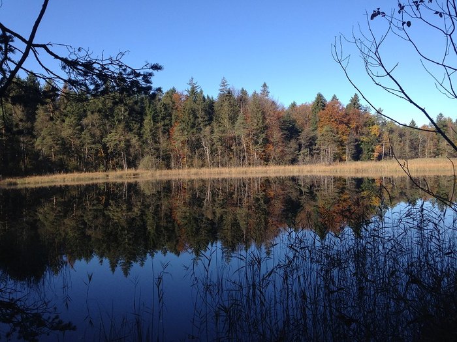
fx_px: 436
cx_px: 228
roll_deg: +1.6
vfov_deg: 42.9
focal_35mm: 33
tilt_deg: -1.0
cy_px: 171
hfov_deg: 55.4
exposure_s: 1/797
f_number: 2.4
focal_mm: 4.12
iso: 50
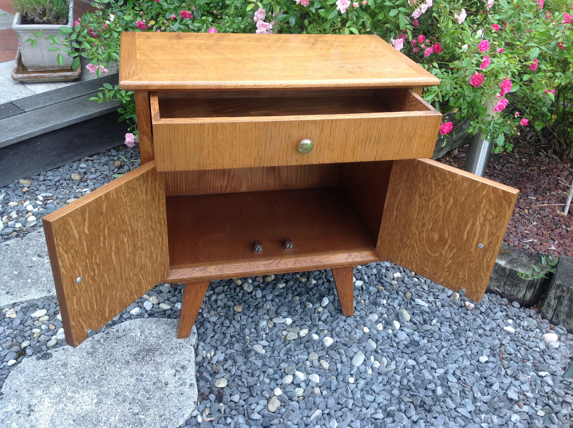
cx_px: 286
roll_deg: -2.6
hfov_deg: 52.7
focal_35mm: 35
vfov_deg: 40.6
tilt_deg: -34.8
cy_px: 214
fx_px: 578
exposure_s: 1/120
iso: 64
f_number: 2.4
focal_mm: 4.28
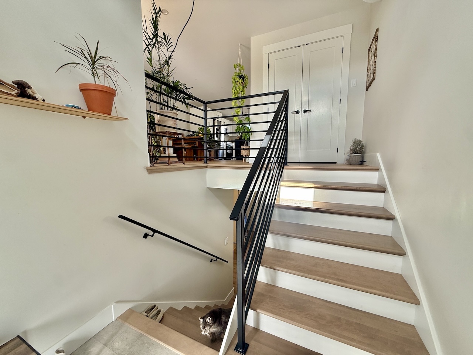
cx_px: 236
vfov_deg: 85.7
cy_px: 178
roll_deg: -0.4
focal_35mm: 14
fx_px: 191
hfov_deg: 102.1
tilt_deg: -6.6
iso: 64
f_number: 2.2
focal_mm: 2.22
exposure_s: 1/123
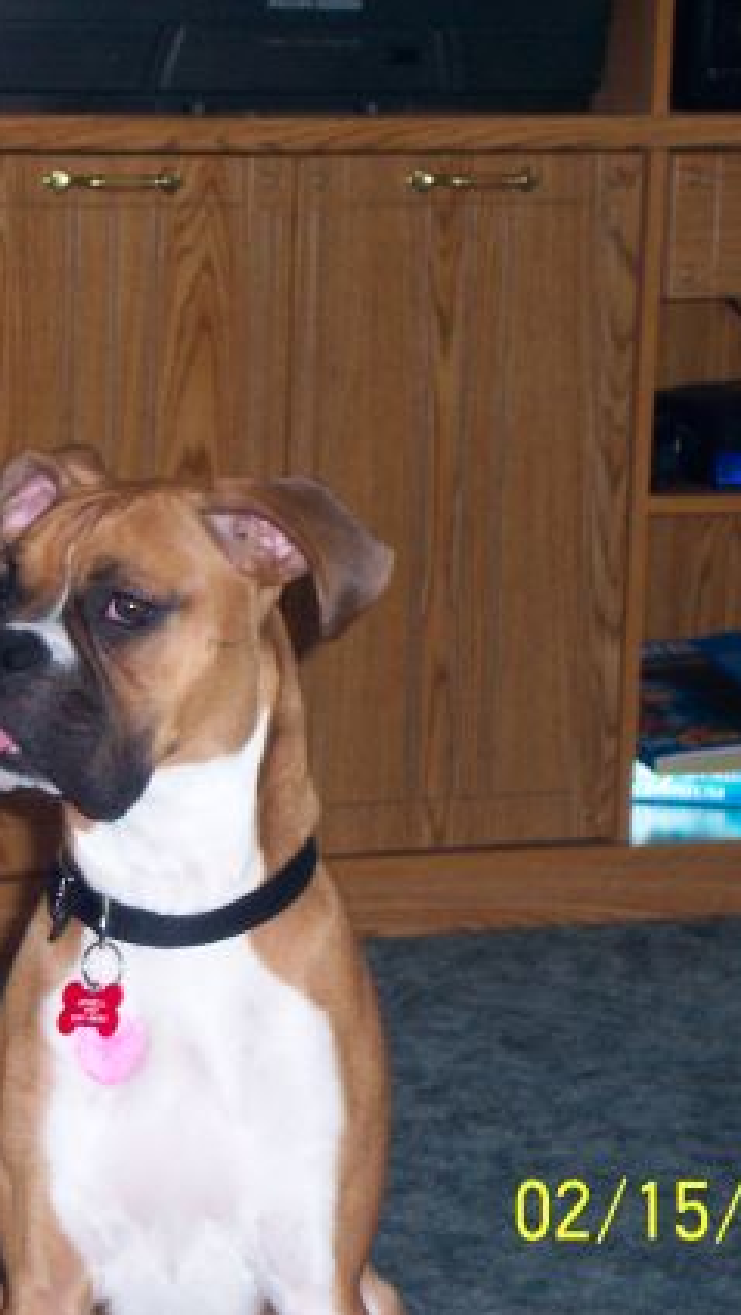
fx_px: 4464
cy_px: 656
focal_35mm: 128
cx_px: 130
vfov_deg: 16.8
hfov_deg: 9.5
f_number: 4
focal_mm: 16.4
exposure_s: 1/60
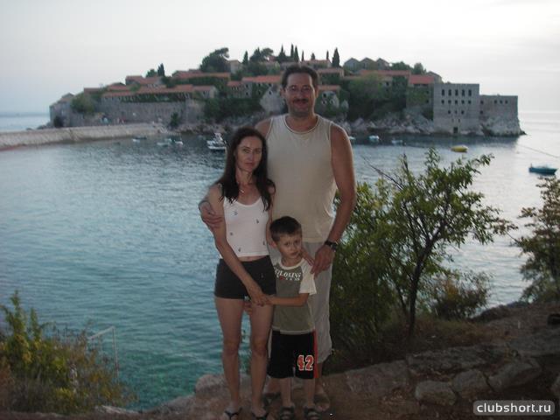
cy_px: 210
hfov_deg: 49.0
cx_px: 280
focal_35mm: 38
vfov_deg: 37.7
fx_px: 615
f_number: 3.3
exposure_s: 1/30
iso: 100
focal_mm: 6.3
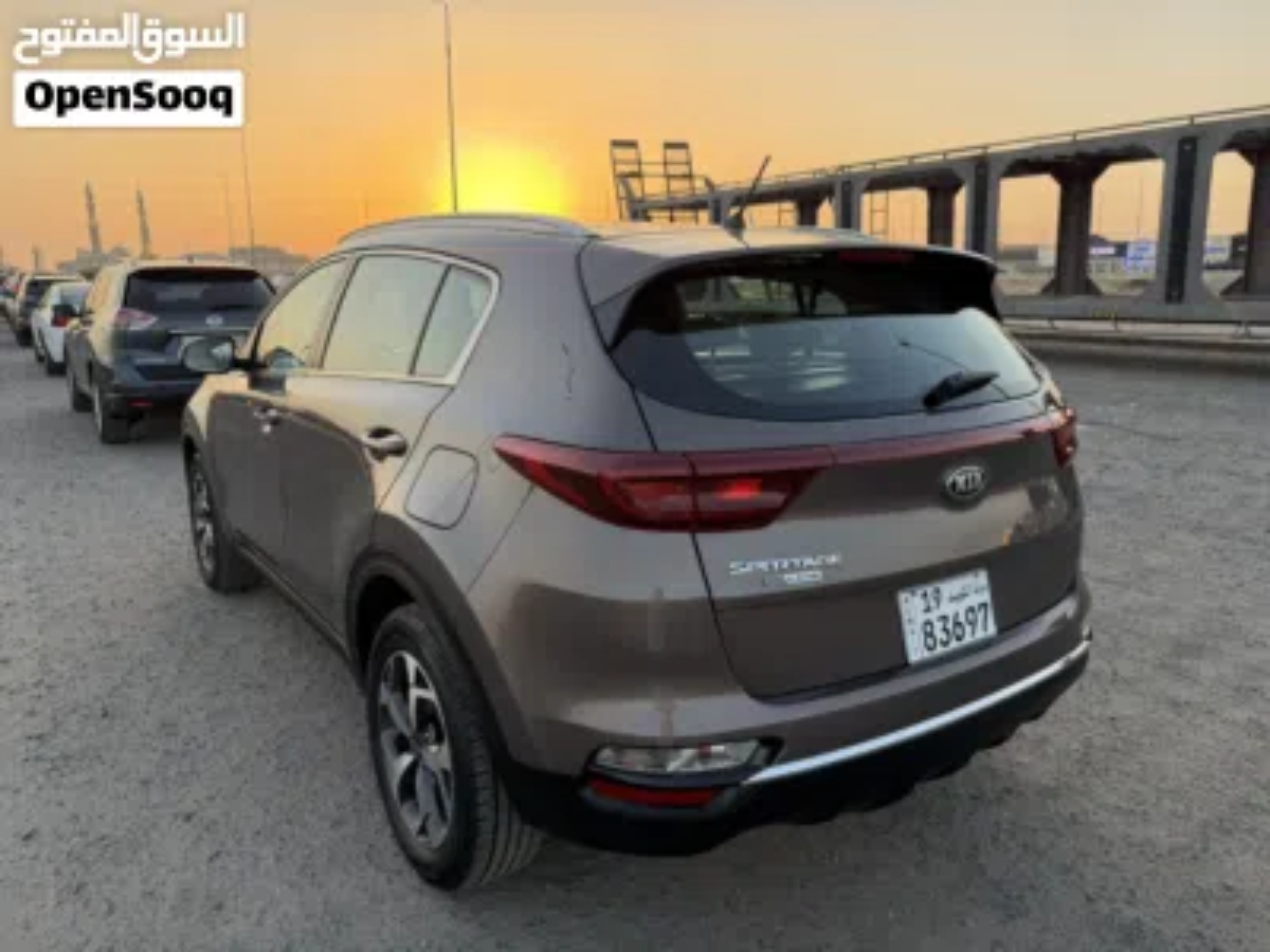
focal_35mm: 24
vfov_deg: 56.8
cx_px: 635
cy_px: 476
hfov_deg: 71.6
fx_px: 881
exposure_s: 1/370
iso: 100
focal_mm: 6.76
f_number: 1.78
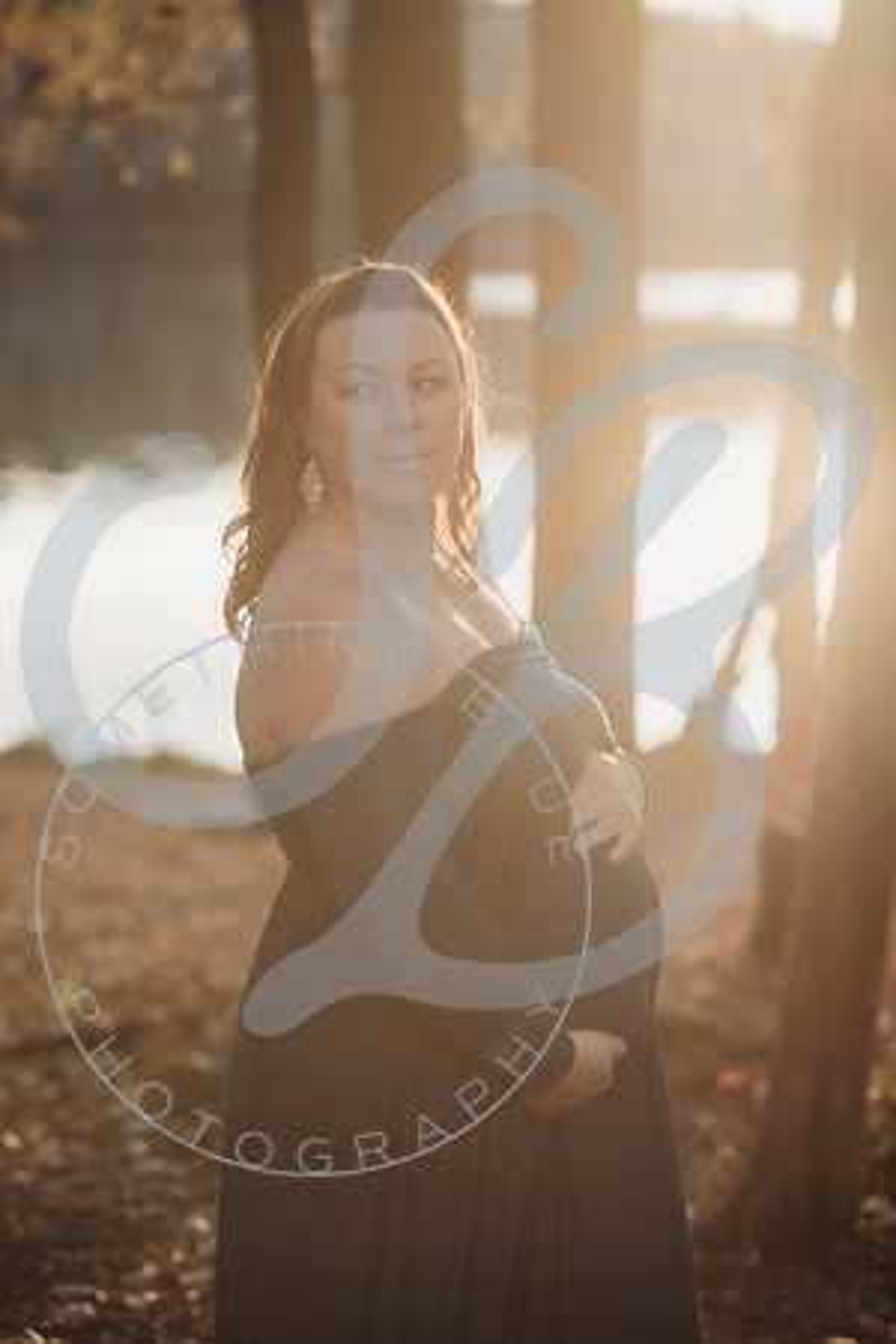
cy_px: 672
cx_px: 448
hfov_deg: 16.1
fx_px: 3173
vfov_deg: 23.9
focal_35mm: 85
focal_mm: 85
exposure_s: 1/200
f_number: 2.8
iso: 100
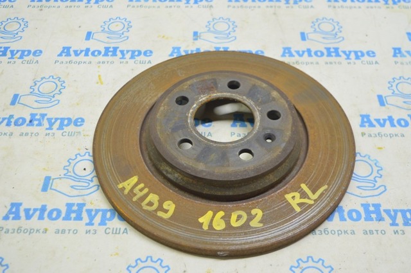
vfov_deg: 31.8
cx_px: 206
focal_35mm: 42
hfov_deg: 46.5
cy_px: 136
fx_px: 479
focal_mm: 28
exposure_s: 1/20
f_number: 5.6
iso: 400
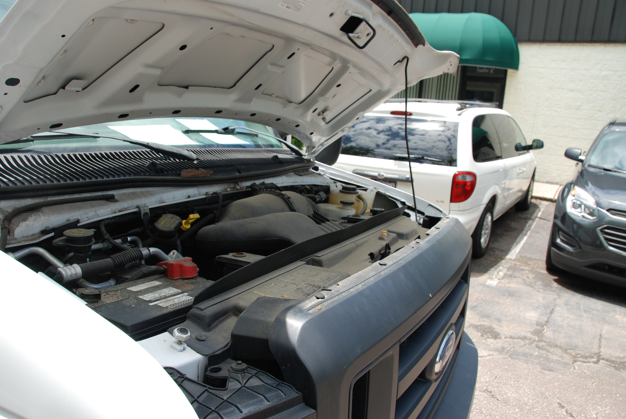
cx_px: 313
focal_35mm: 27
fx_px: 470
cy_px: 210
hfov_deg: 67.3
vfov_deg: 48.0
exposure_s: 1/160
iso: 100
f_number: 6.3
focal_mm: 18
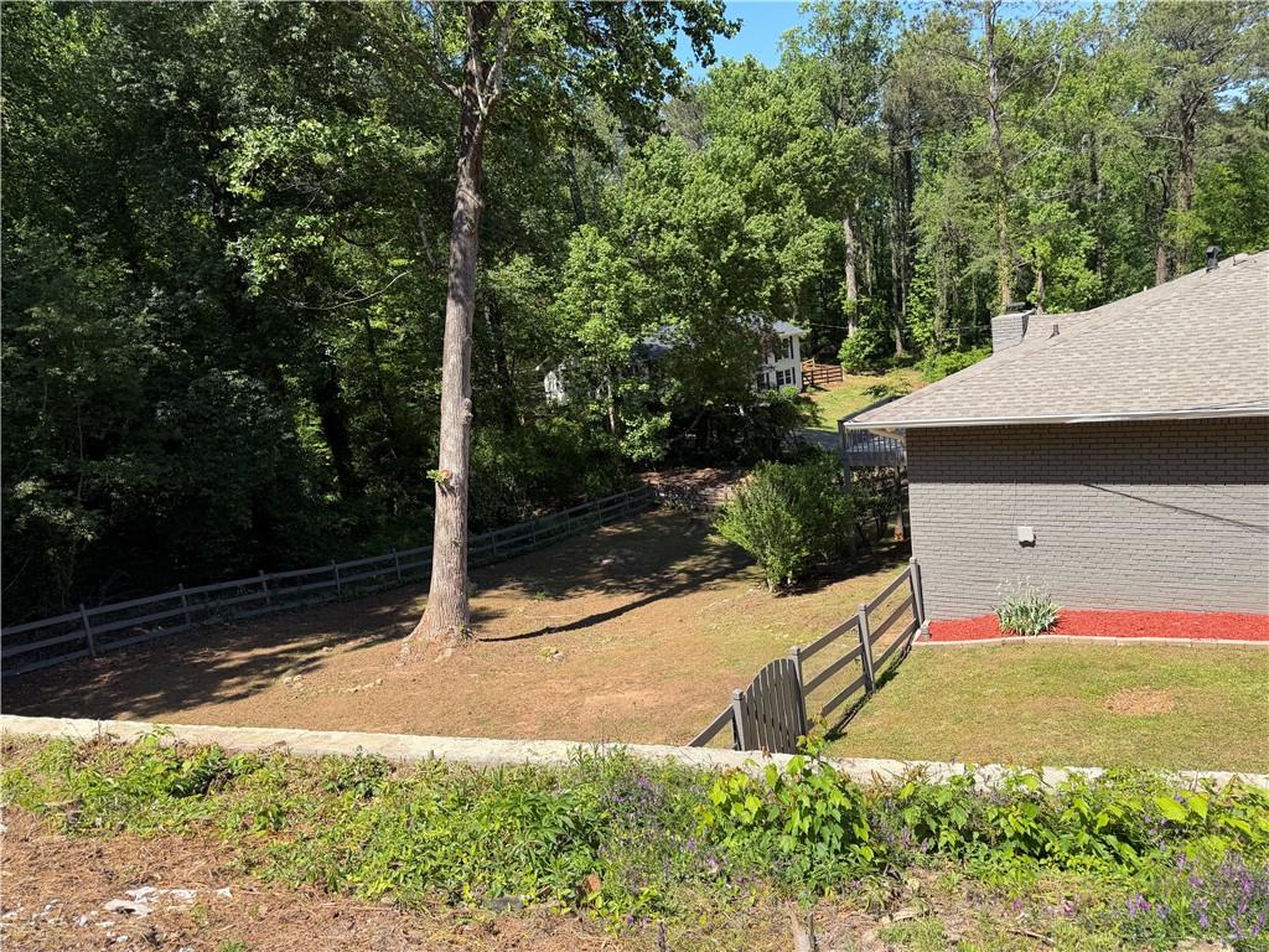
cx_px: 634
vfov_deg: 56.8
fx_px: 880
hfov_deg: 71.6
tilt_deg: -10.2
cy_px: 476
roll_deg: +8.0
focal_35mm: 24
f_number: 1.78
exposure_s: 1/2053
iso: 80
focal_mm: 6.76
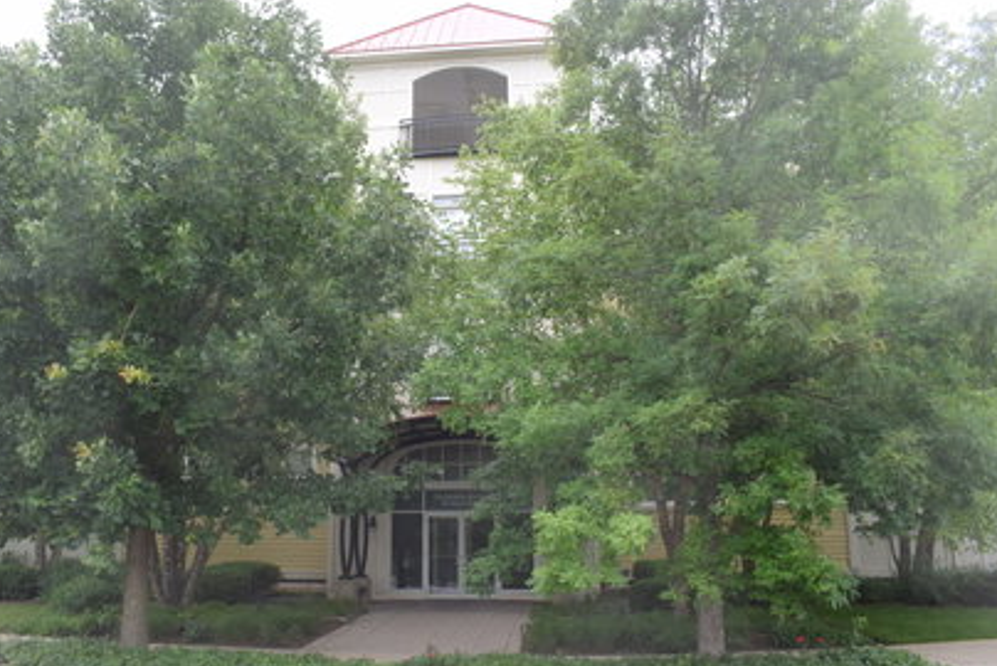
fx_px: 887
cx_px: 433
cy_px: 358
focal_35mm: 32
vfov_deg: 41.2
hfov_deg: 58.5
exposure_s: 1/250
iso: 400
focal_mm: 18
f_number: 8
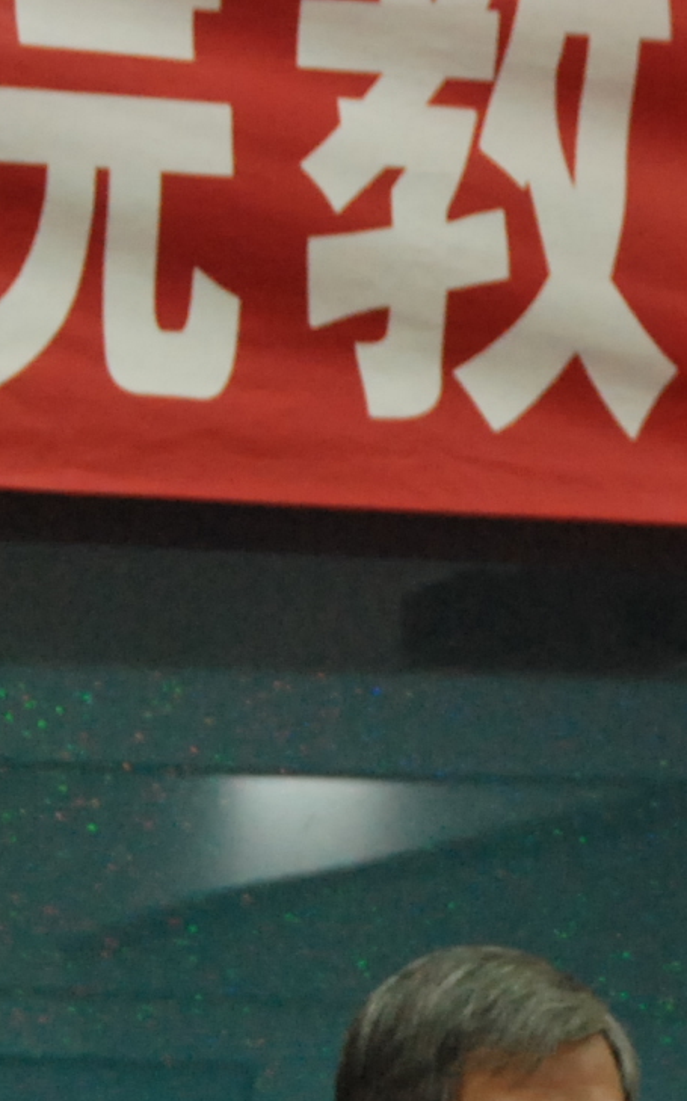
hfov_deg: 4.8
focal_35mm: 274
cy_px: 1060
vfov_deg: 7.6
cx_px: 844
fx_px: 8217
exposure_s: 1/25
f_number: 5.3
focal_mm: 45
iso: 800
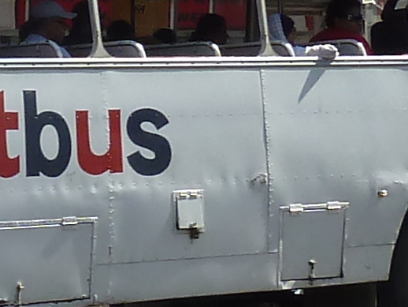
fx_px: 2276
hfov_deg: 9.9
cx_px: -218
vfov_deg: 7.7
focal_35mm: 193
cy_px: 114
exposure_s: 1/400
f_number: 4
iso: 80
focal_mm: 4.1
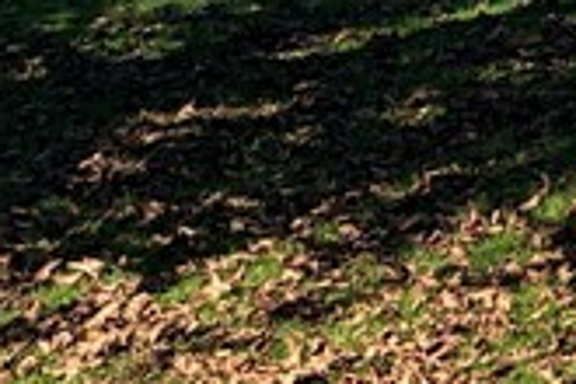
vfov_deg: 7.8
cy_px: -405
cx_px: 1690
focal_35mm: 168
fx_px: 2688
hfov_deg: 9.6
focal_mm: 5.96
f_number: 1.6
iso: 50
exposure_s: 1/3125
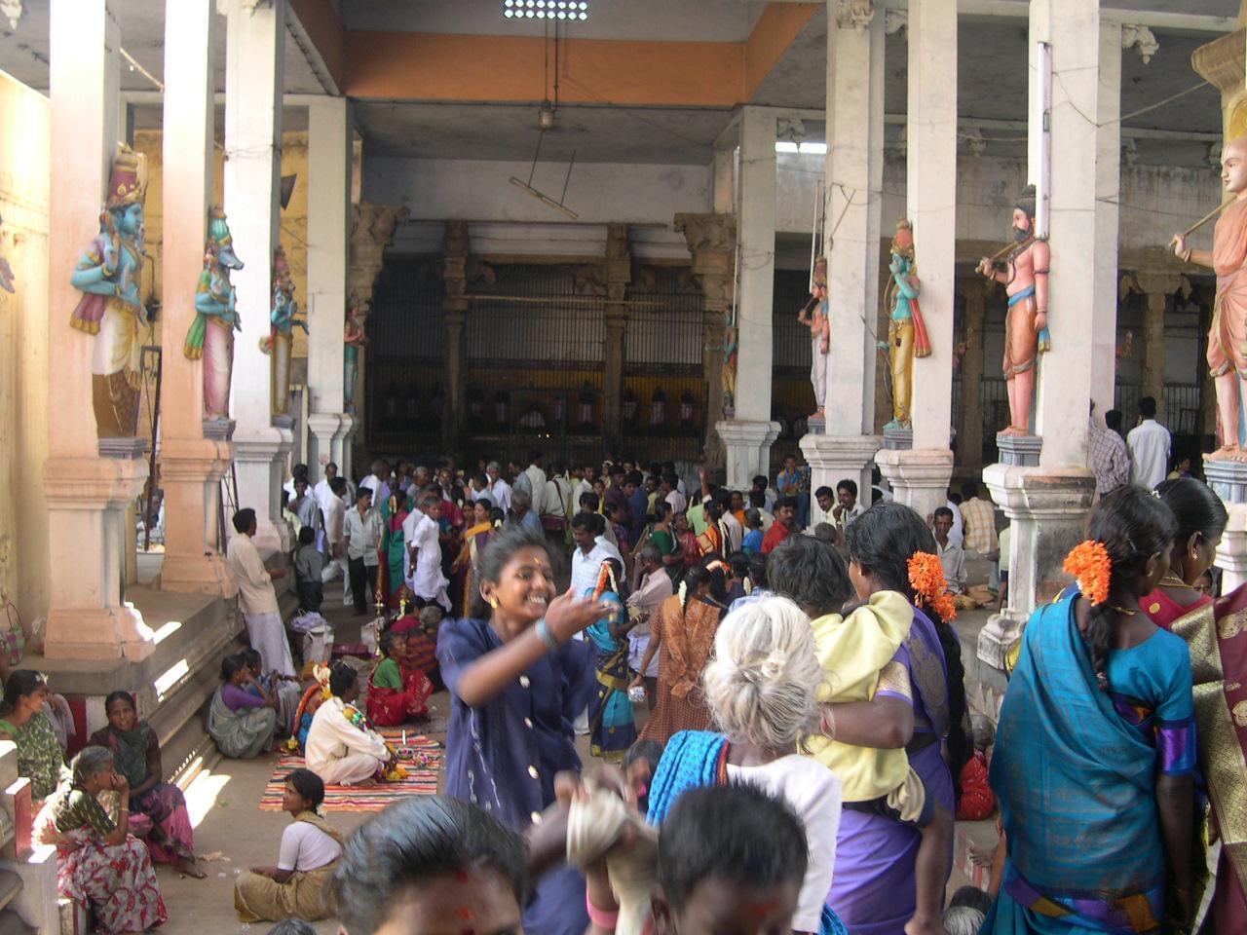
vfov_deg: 37.7
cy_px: 468
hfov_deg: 49.0
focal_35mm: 38
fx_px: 1369
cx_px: 624
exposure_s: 1/43.7
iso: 100
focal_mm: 8
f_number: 2.8
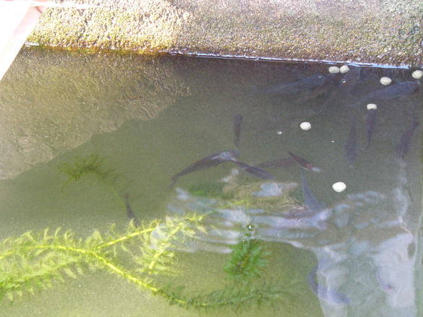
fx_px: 1124
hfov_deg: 21.3
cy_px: 166
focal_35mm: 92
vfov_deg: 16.1
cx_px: 209
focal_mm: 14.1
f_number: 2.8
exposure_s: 1/60
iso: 200
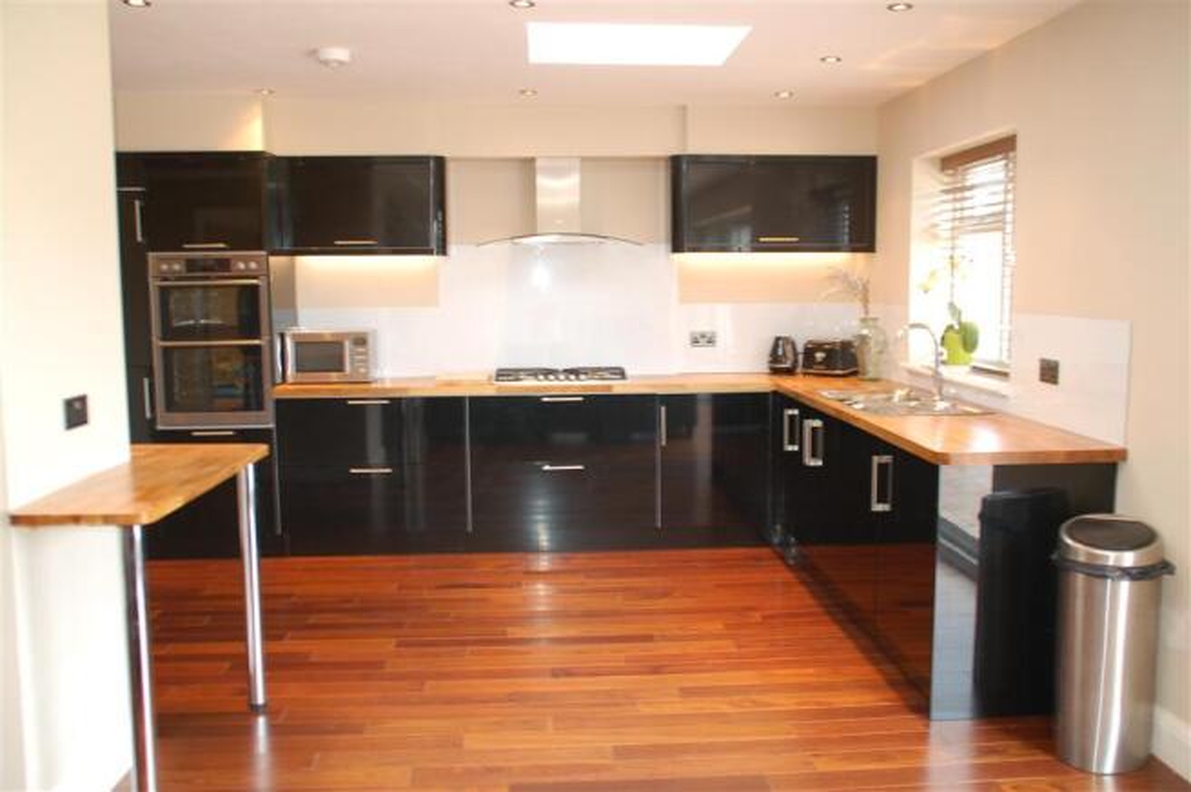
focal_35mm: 33
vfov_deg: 39.9
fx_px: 1091
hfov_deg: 57.3
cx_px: 596
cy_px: 396
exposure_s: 1/10
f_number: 3.5
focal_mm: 22
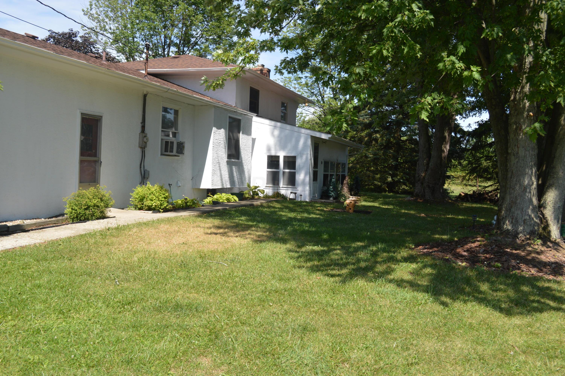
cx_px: 282
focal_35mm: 36
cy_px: 188
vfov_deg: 36.8
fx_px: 564
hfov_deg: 53.2
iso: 100
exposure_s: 1/200
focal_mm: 24
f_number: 7.1
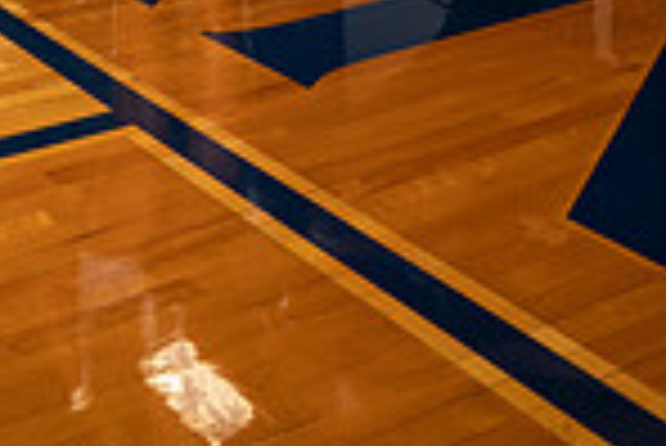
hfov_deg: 26.9
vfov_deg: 14.7
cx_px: 99
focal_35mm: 73
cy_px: -496
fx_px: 1352
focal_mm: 24
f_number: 8
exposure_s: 1/200
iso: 320
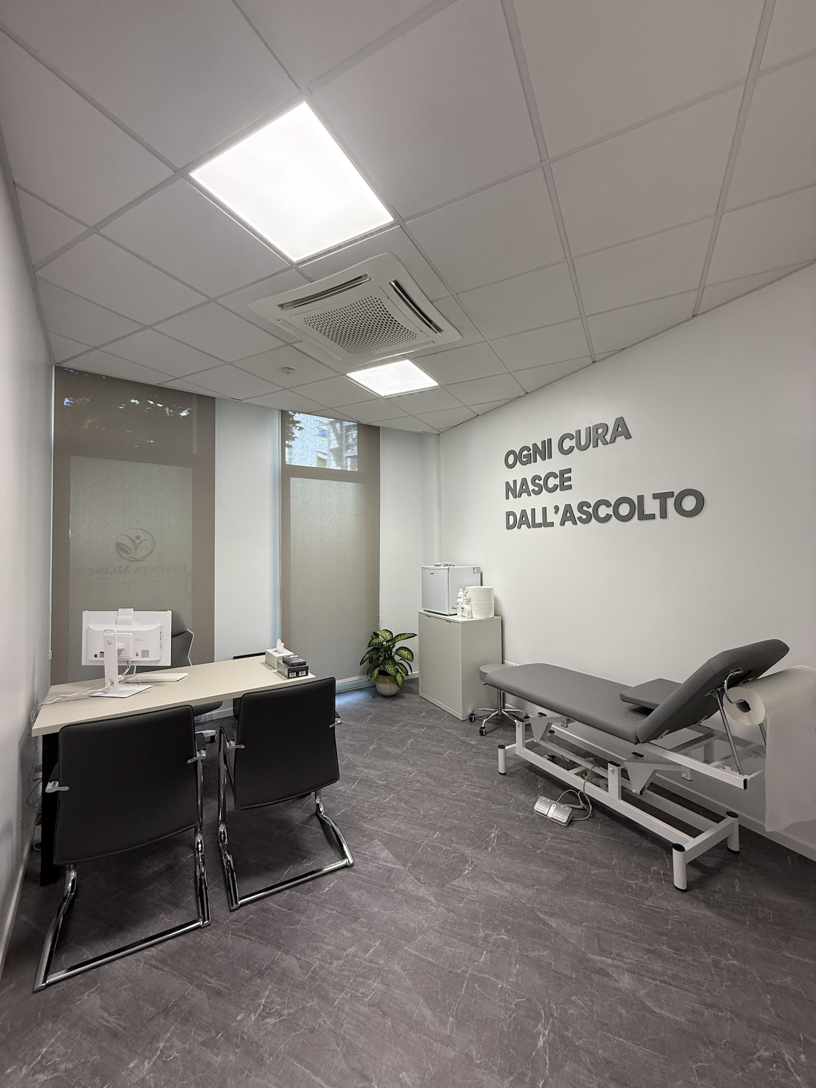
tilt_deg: +1.9
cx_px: 408
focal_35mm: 14
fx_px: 440
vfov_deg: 102.1
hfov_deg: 85.7
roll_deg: +0.1
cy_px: 544
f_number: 2.2
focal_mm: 2.22
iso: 160
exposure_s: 1/100
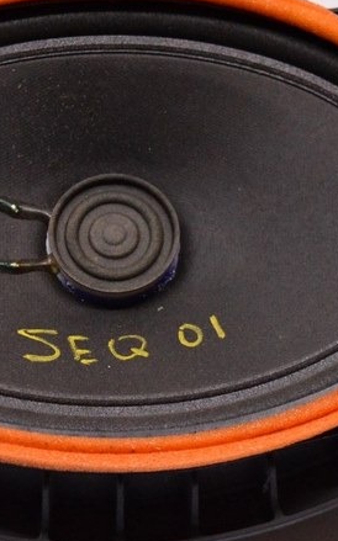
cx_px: 89
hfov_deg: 13.5
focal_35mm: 96
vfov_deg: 21.6
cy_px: 317
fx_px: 1419
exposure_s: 1/400
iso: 3200
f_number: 4
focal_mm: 27
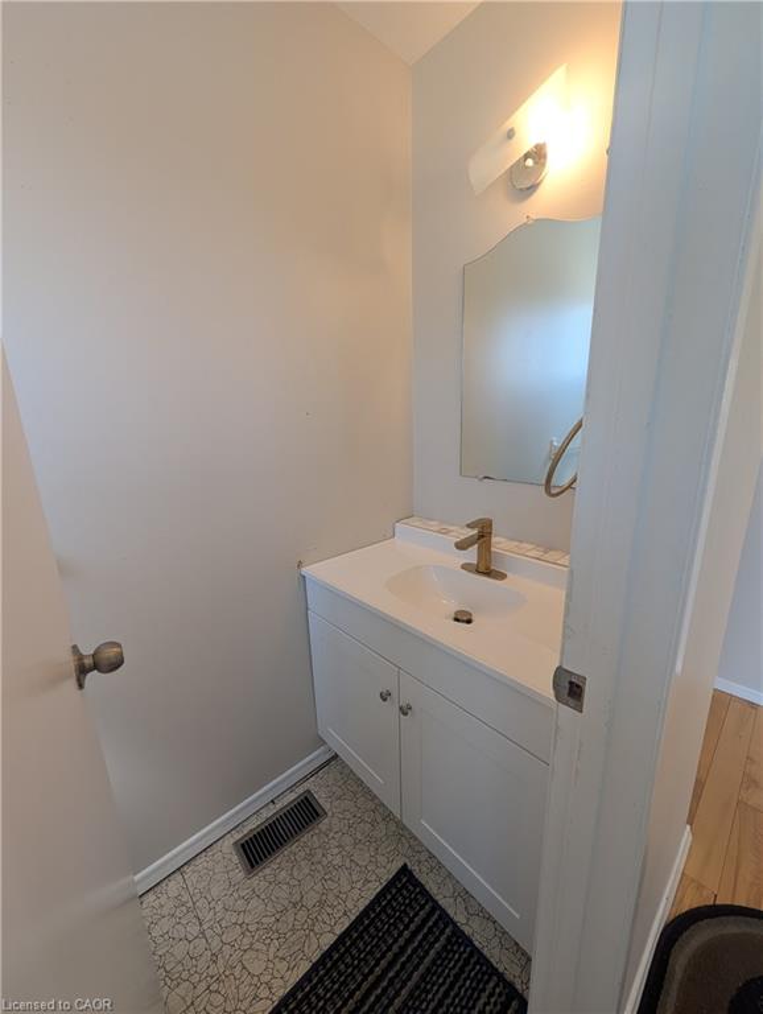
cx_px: 382
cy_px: 507
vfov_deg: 110.5
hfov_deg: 94.6
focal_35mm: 12
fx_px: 352
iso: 68
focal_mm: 2.02
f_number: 1.7
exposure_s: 1/120
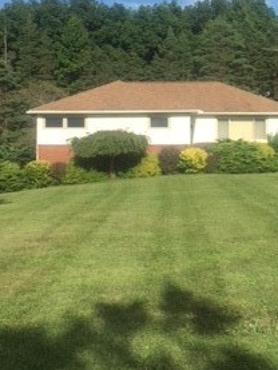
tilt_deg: +1.5
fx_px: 717
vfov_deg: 28.6
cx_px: 155
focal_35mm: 67
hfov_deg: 21.9
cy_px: 99
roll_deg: -0.7
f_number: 2.2
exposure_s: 1/1425
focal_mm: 4.15
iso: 25
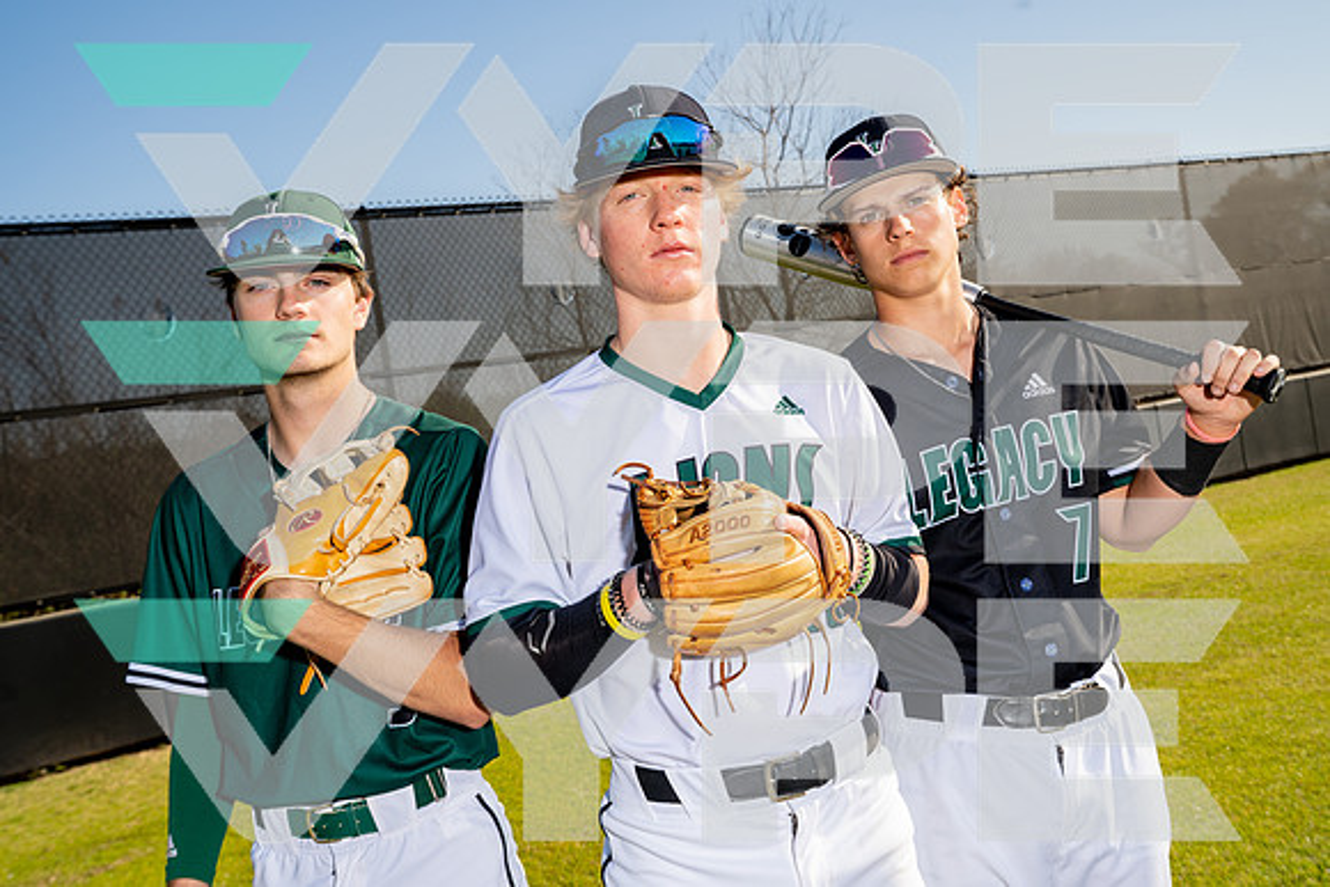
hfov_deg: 47.4
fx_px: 1515
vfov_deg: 32.6
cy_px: 444
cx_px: 665
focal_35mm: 41
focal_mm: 41
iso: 100
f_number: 8
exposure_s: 1/250
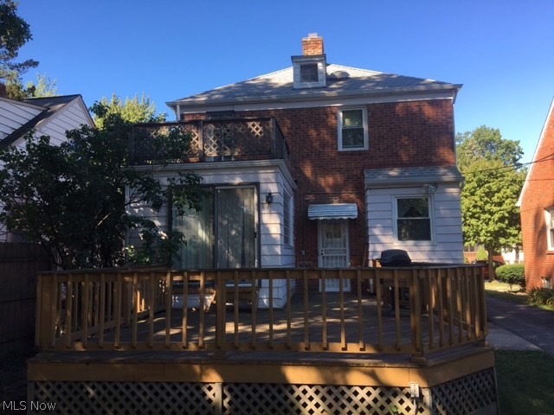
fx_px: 464
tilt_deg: +6.5
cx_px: 277
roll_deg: +1.1
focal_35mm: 29
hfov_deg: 61.7
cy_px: 208
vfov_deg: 48.2
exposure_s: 1/420
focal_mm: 4.15
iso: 25
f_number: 2.2
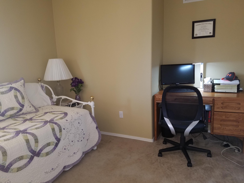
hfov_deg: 67.3
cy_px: 92
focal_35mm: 26
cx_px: 122
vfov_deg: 53.1
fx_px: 183
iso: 100
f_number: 1.7
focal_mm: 4.2
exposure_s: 1/24
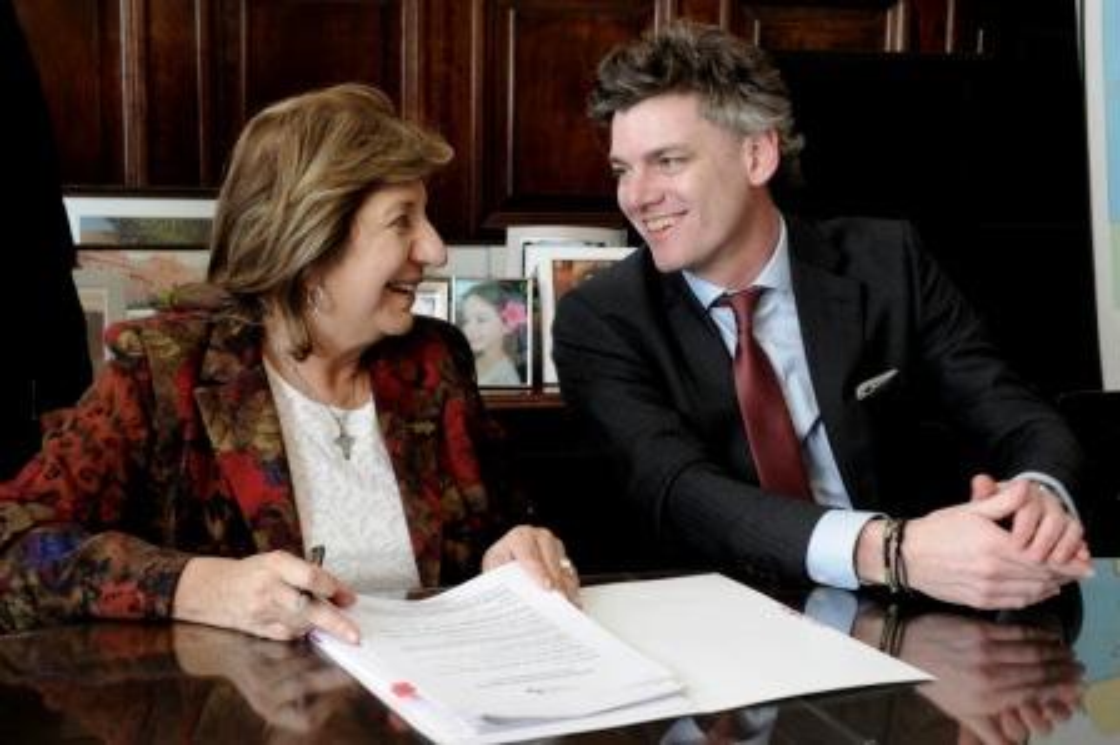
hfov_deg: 41.1
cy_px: 372
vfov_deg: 28.0
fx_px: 1492
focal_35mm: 48
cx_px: 560
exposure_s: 1/200
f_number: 5.6
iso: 5000
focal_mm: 48
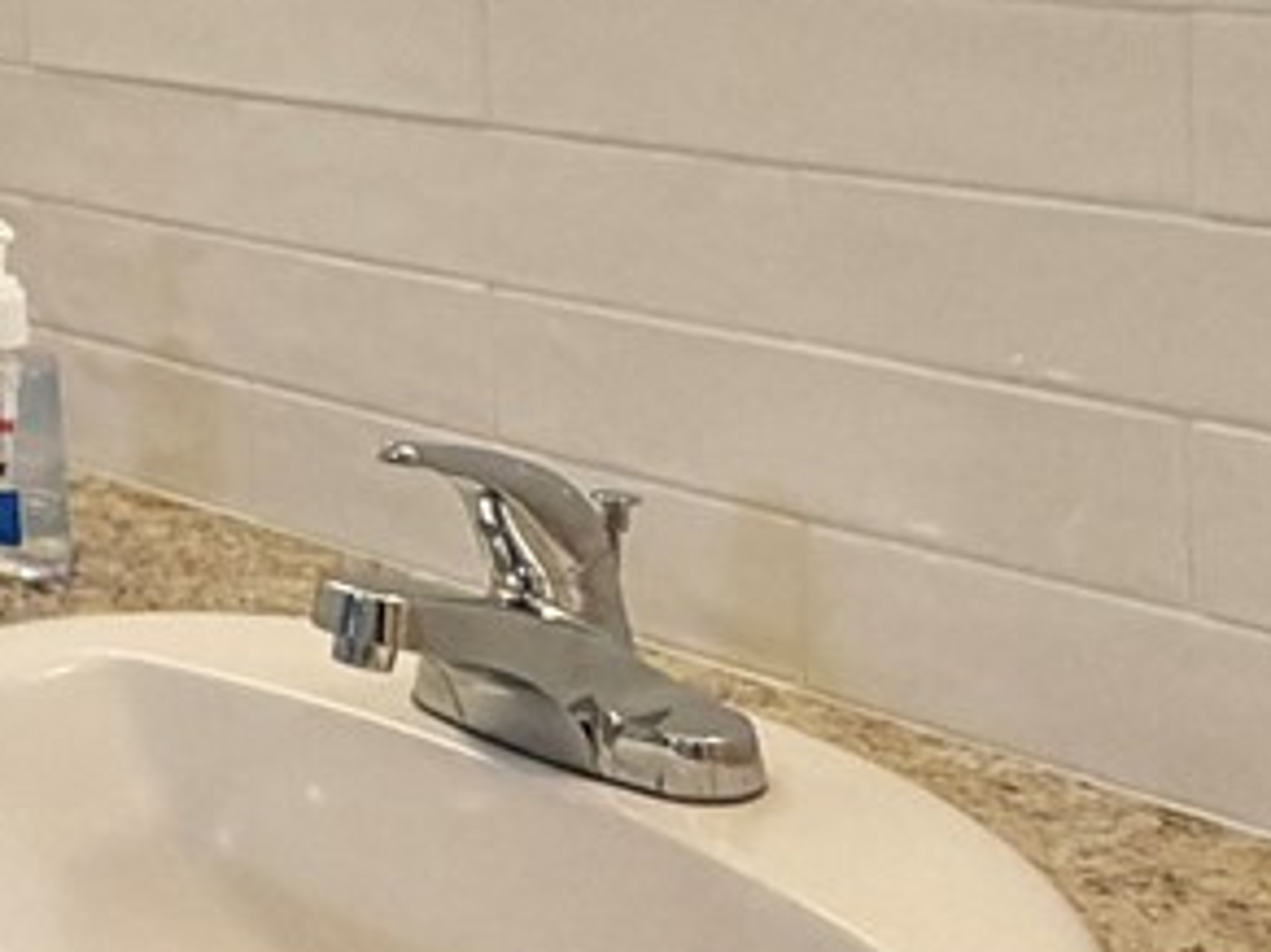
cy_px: 4
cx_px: -939
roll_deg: +6.3
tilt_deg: -5.9
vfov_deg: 18.6
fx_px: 2826
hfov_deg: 19.6
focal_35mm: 77
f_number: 2.2
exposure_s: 1/120
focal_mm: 2.22
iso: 200
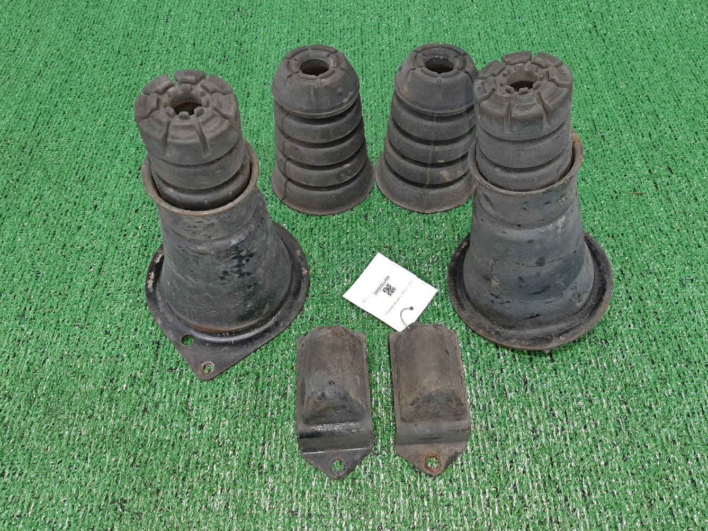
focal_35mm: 28
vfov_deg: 49.7
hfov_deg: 63.4
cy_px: 249
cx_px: 366
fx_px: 573
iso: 213
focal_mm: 3.93
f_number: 1.7
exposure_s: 1/50
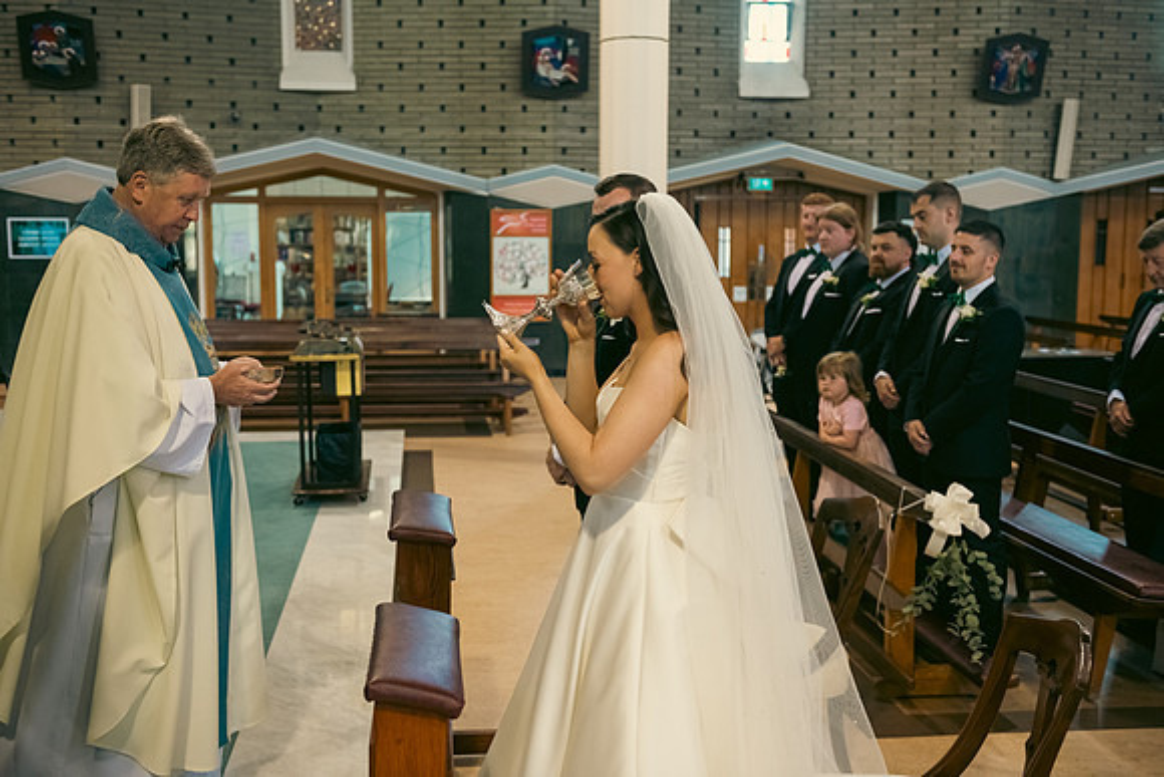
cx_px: 582
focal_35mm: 40
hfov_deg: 48.4
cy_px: 388
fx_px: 1294
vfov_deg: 33.4
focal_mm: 40
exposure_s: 1/160
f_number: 3.5
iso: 1000
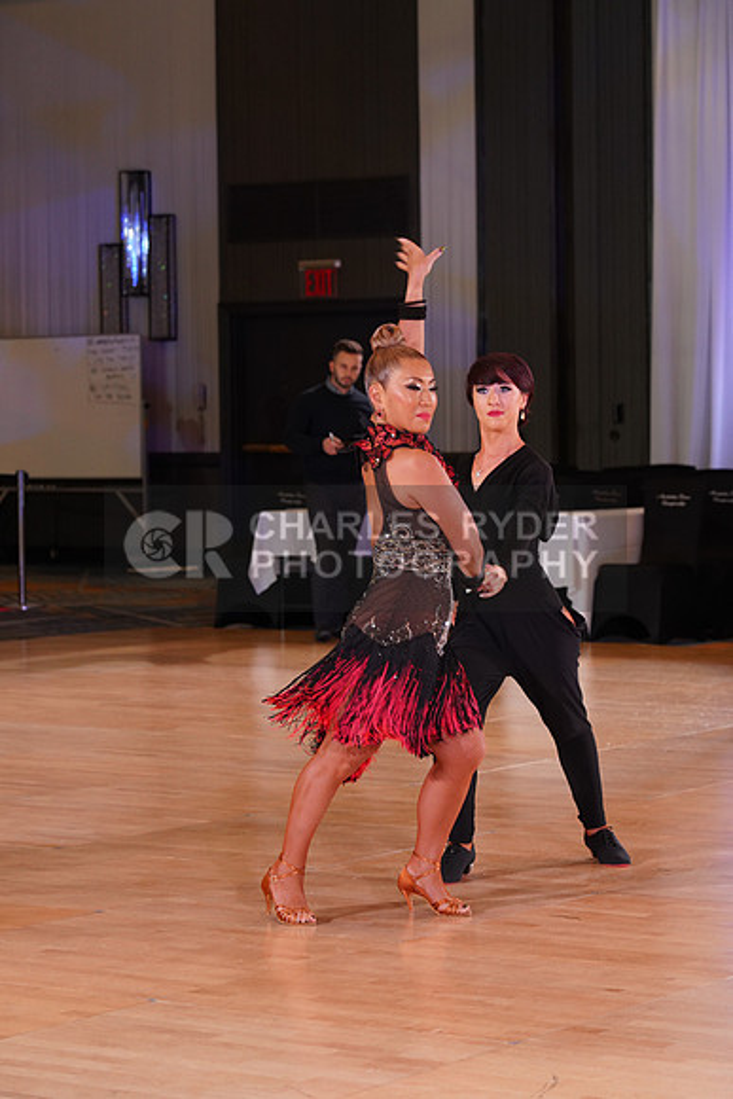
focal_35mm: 105
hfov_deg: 13.0
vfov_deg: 19.5
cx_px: 366
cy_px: 550
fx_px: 3205
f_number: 5.6
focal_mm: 105
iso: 1600
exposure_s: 1/160
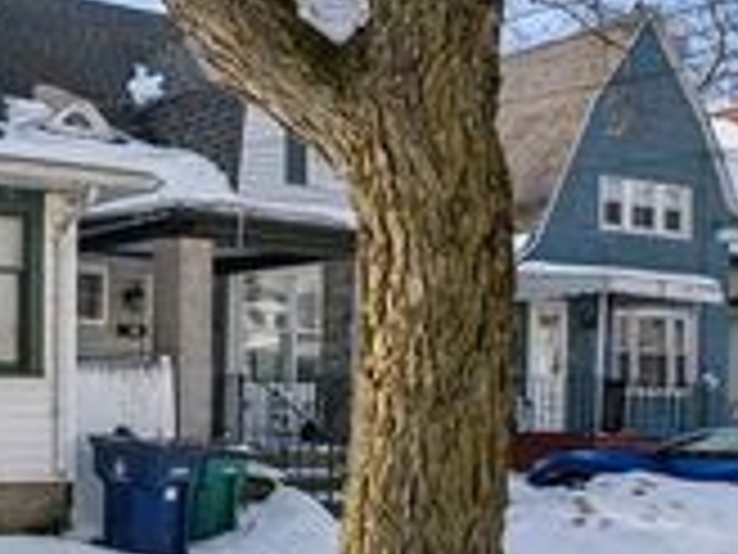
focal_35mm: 41
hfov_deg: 34.2
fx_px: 874
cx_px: -198
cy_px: 457
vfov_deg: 33.9
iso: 100
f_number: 8
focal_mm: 14
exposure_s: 1/320
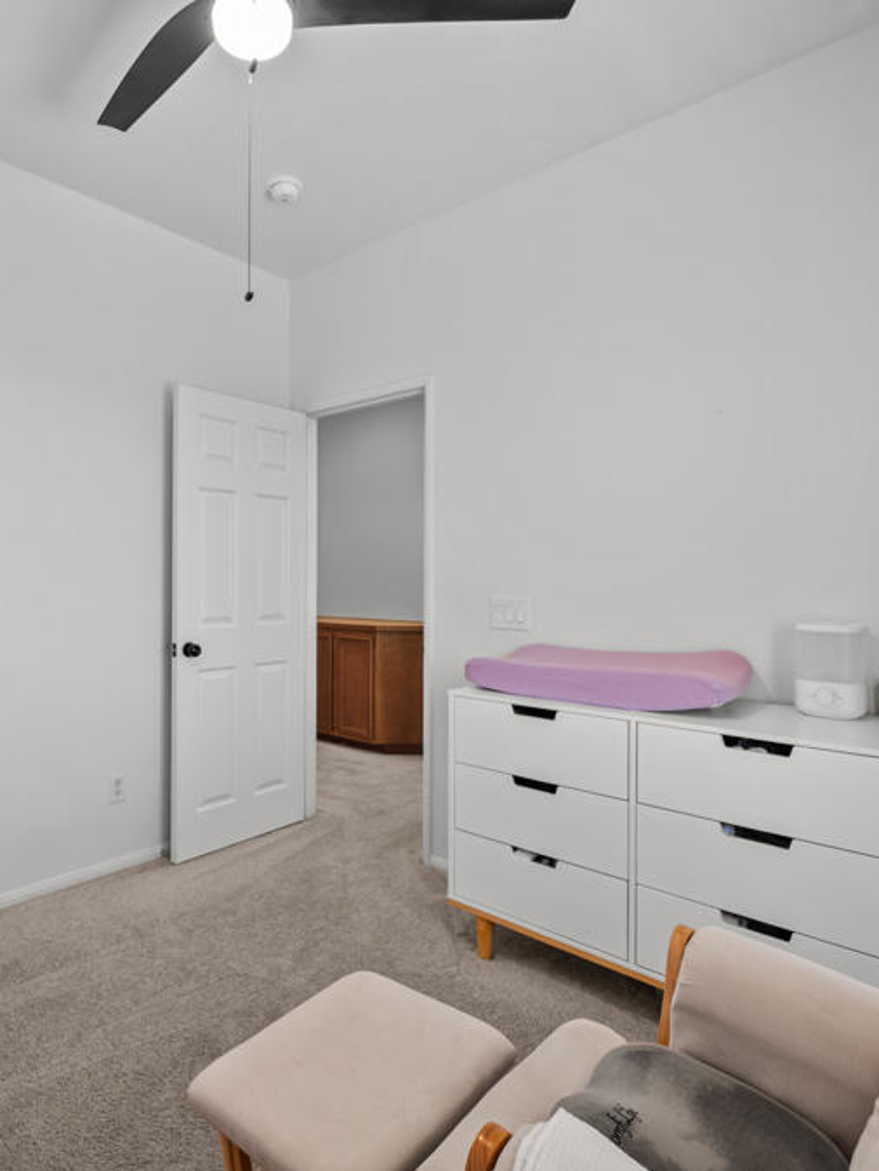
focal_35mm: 19
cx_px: 320
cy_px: 580
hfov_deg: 67.5
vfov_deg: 84.6
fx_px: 643
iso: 320
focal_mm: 13
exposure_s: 1/6
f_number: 9
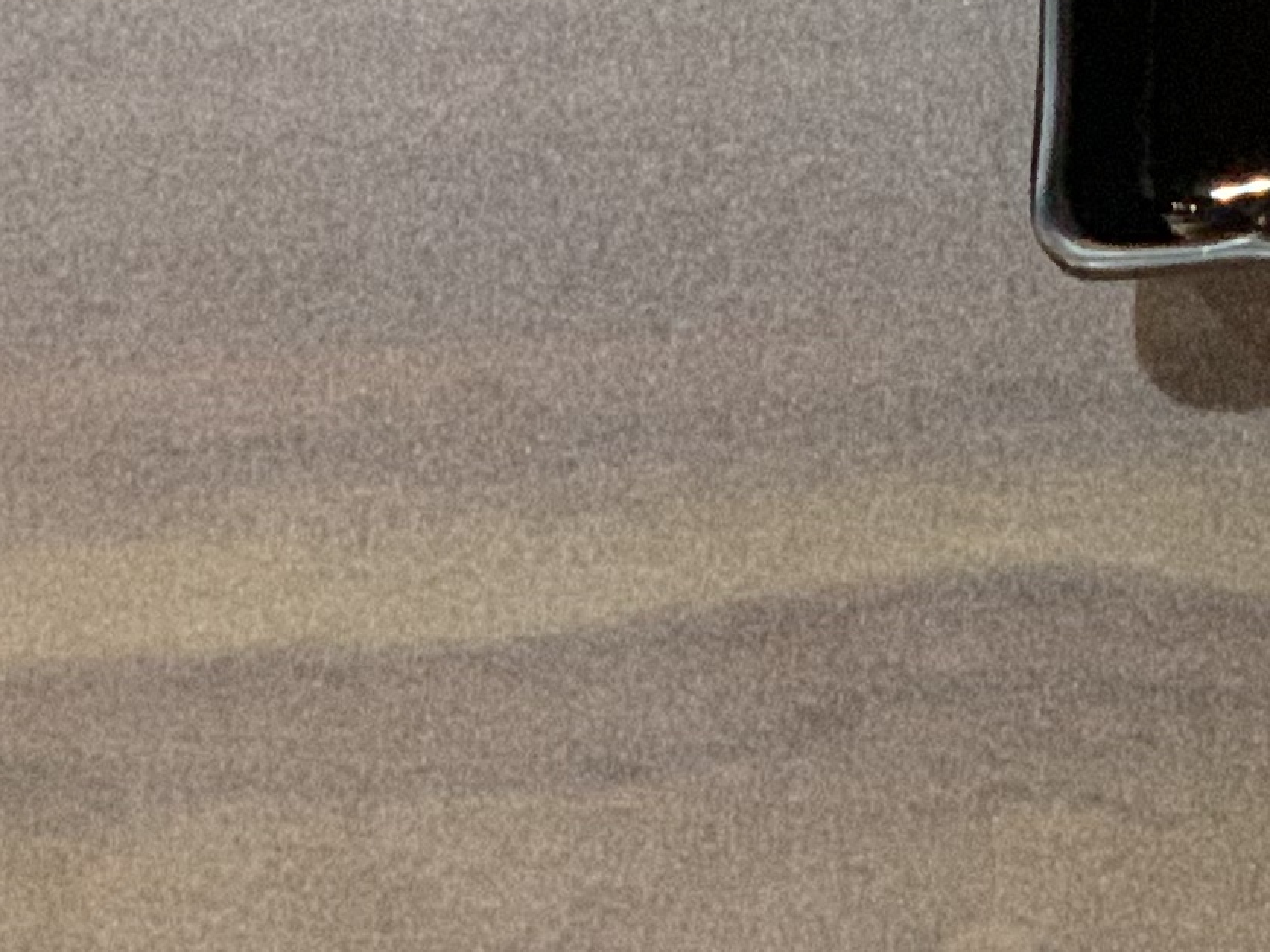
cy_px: -327
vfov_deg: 5.9
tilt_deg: -78.0
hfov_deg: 7.5
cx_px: 2710
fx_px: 9207
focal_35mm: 251
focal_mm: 6
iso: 320
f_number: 2.4
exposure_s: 1/40
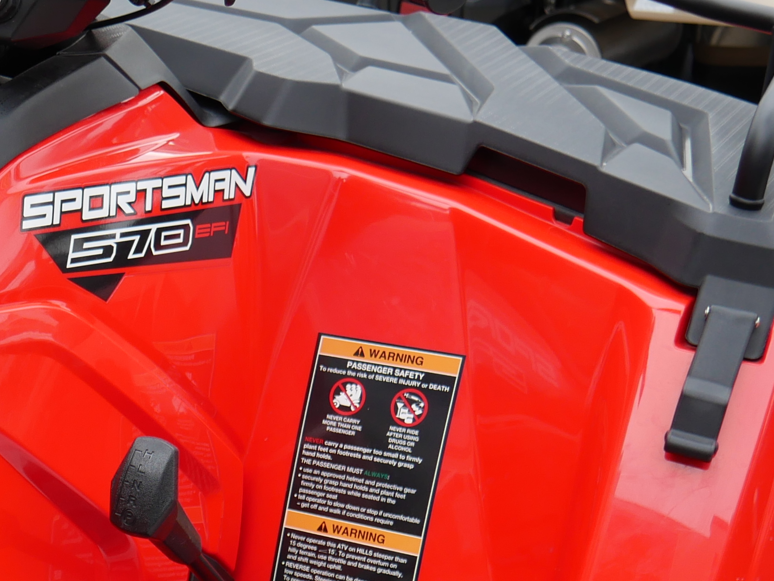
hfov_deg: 22.3
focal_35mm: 83
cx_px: -75
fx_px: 1856
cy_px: 374
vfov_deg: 17.8
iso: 200
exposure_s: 1/160
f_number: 4
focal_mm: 15
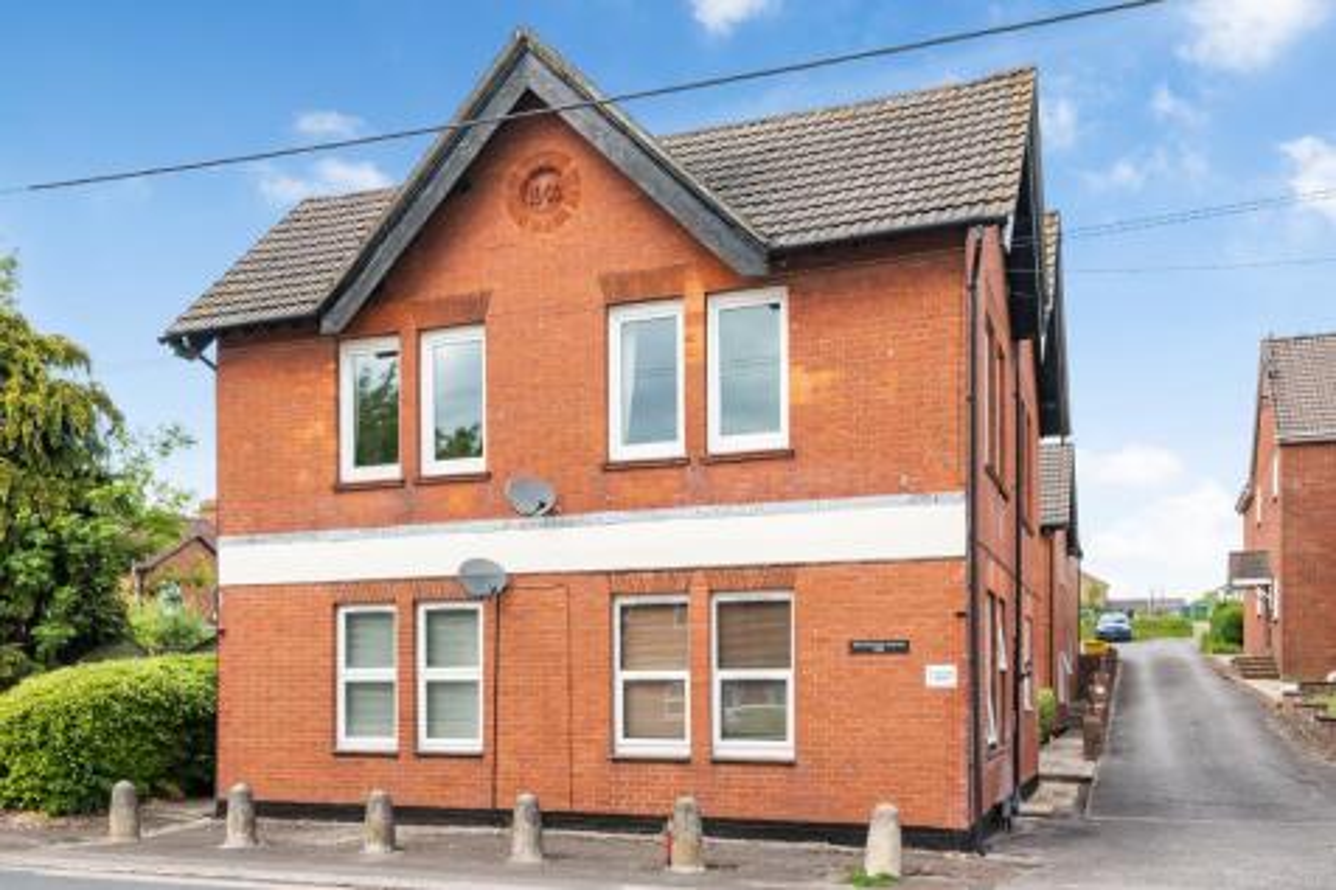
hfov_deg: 61.9
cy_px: 445
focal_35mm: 30
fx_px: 1113
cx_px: 668
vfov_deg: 43.6
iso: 400
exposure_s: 1/250
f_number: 8
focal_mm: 20
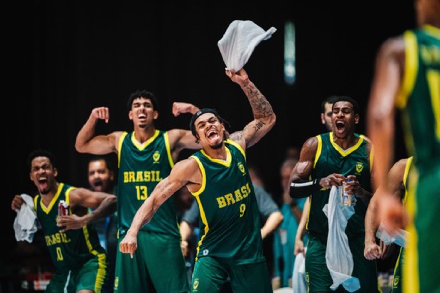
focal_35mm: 400
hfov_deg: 5.2
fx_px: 4887
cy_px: 146
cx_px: 220
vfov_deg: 3.4
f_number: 2.8
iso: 3200
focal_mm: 400
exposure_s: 1/1600
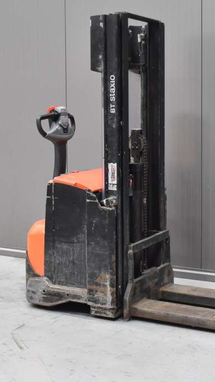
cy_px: 165
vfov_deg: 32.8
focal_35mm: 64
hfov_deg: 18.8
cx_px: 135
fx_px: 647
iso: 1600
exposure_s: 1/25
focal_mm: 23
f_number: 5.6
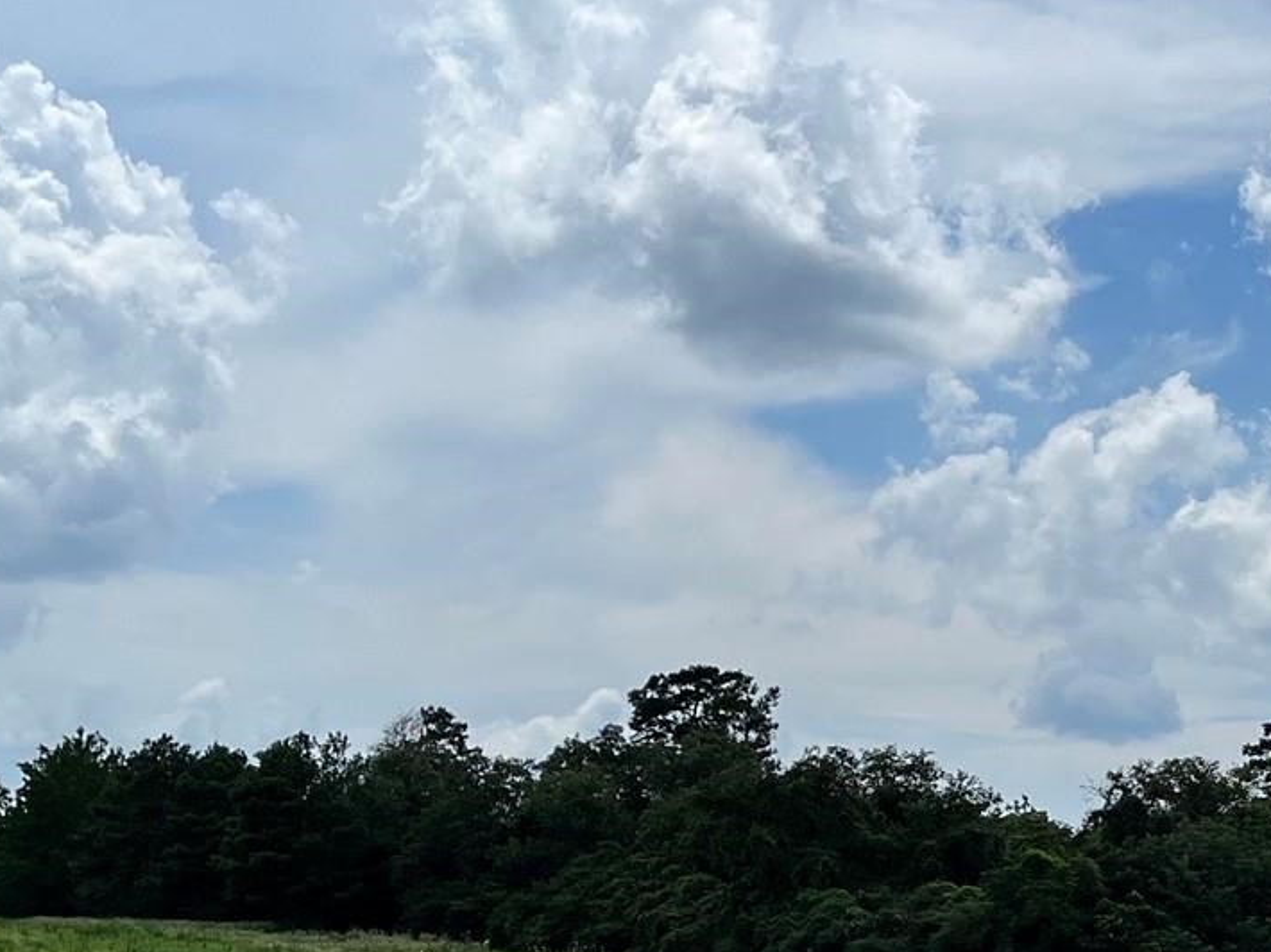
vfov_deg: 19.0
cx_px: 1380
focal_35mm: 75
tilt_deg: +2.1
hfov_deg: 24.4
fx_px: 2753
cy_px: 972
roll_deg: -1.7
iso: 50
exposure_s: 1/6494
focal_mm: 5.1
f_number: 1.6
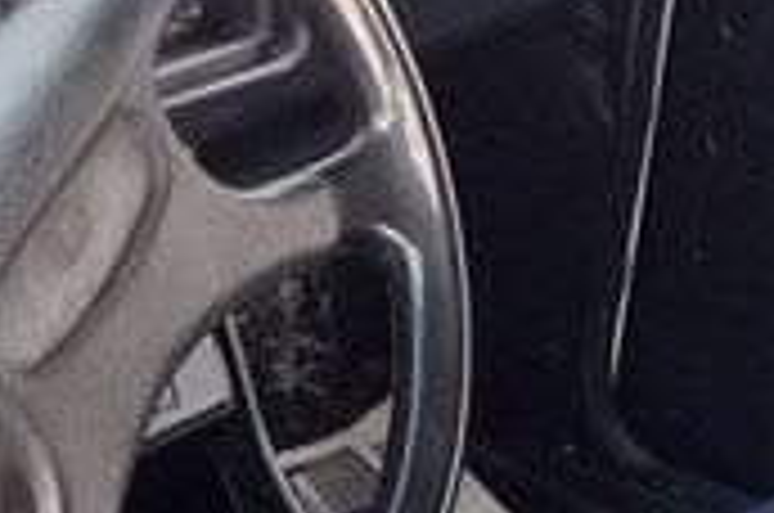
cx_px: 72
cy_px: 623
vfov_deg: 10.8
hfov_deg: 16.3
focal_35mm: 124
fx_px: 2661
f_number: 2.2
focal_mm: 3.3
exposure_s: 1/100
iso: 125
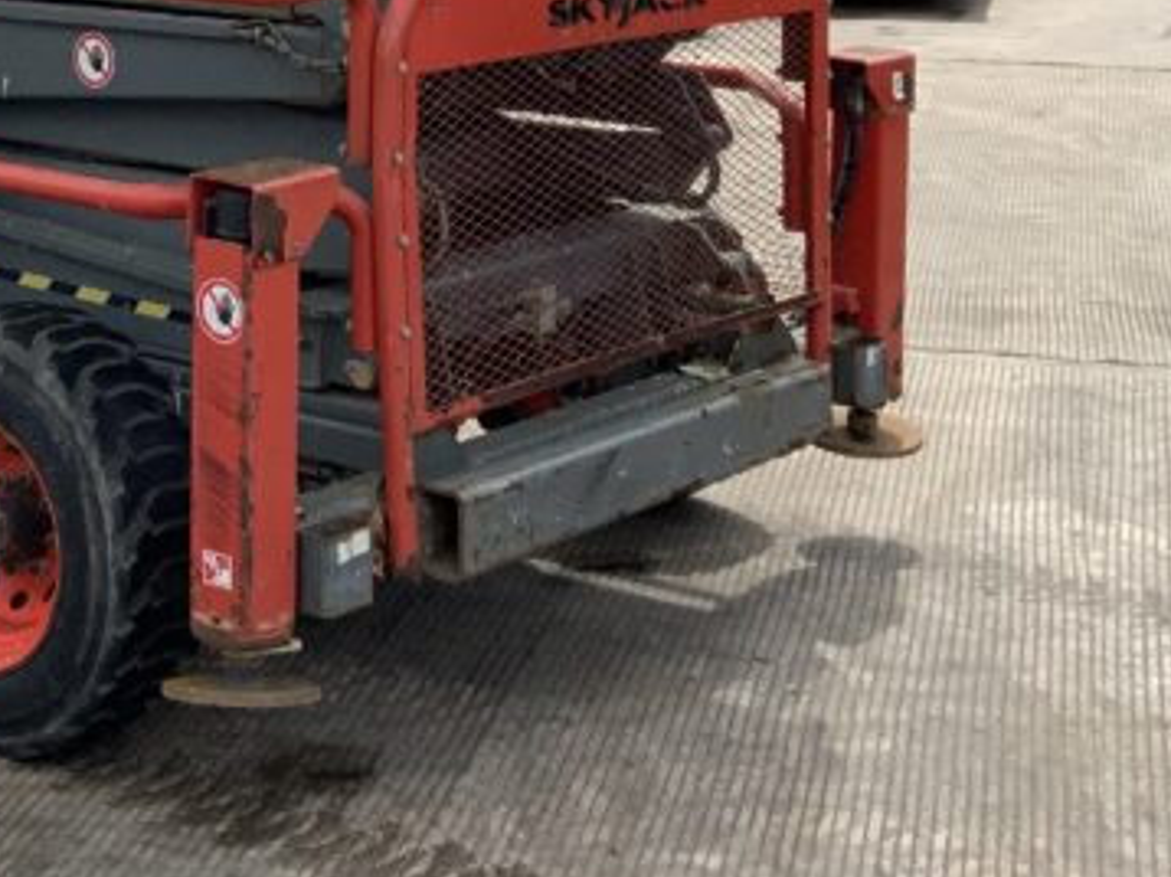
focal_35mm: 83
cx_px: 164
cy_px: -236
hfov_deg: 23.1
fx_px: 2806
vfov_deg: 16.8
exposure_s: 1/2141
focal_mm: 3
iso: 16
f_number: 1.8
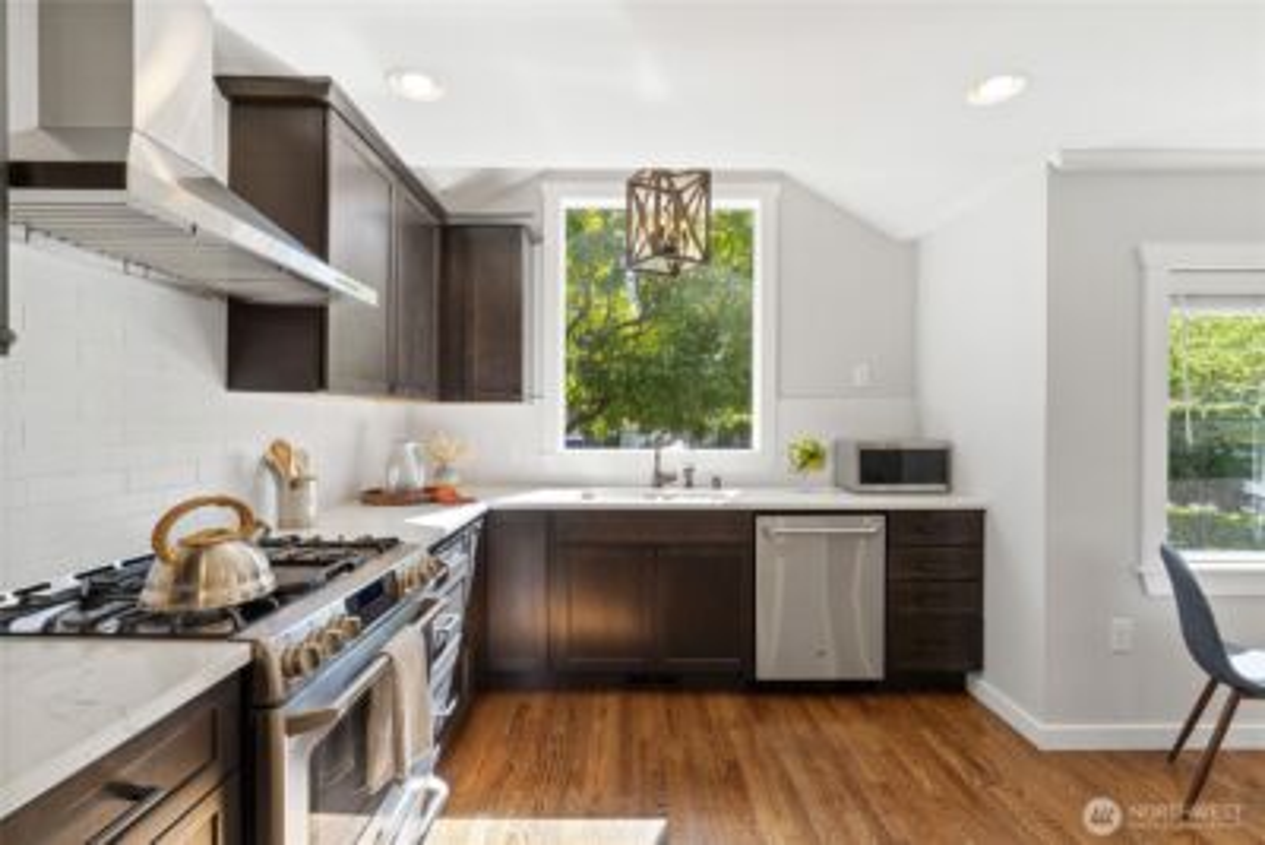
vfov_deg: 73.8
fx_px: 562
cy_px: 422
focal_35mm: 16
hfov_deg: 96.7
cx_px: 632
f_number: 8
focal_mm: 16
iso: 125
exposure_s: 1/30
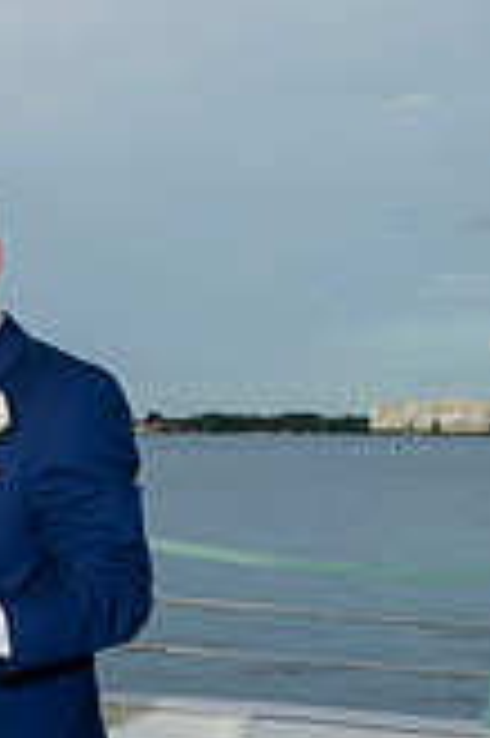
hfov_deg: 17.3
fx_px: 1514
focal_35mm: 74
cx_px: -135
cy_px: 747
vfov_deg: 25.9
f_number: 8
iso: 100
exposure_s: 1/250
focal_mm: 18
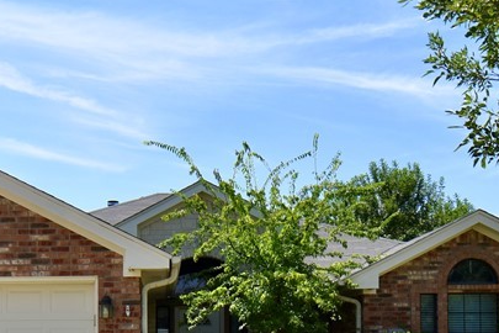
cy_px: 335
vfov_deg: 24.6
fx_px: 725
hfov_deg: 37.4
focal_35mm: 52
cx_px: 156
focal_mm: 13
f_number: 8
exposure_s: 1/250
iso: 100
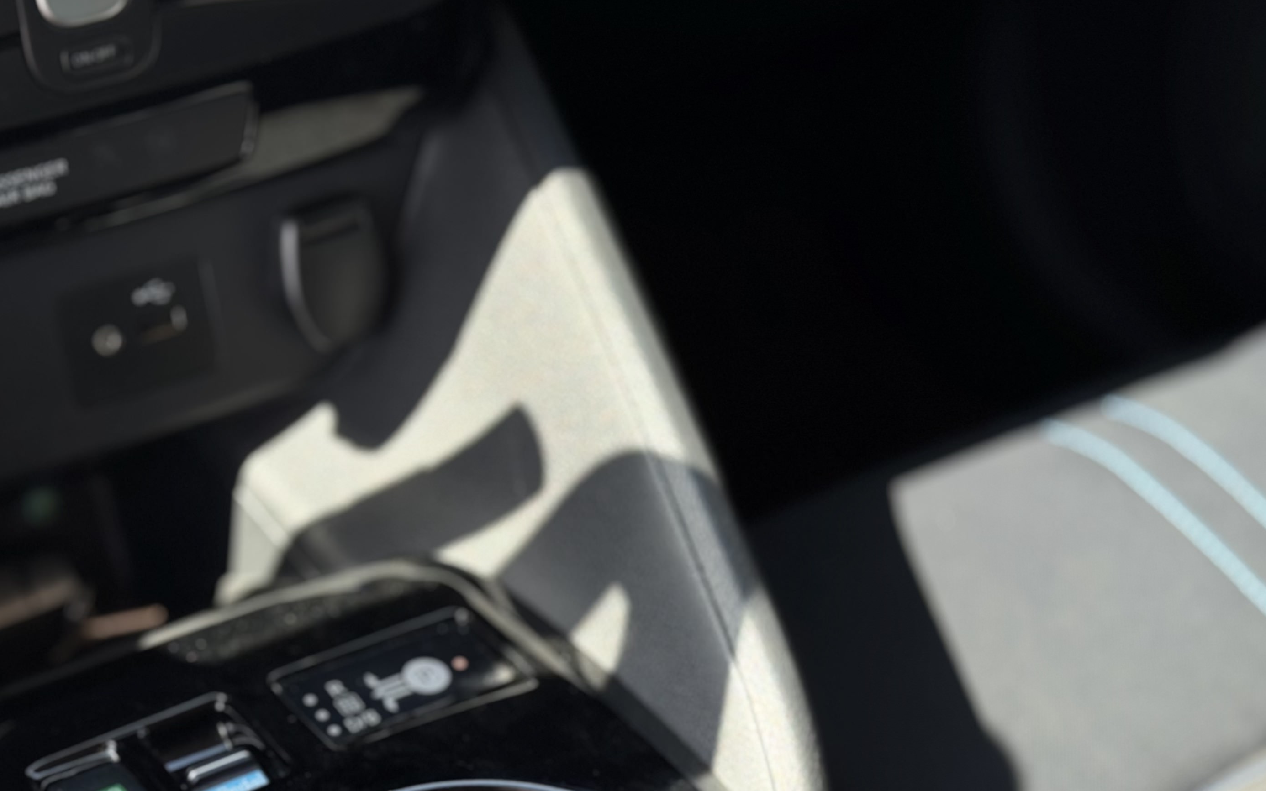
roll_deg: -2.2
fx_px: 2553
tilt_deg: -42.8
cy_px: 667
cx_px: 376
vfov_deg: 17.4
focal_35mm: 74
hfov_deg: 27.6
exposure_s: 1/394
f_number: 1.78
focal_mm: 6.76
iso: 64
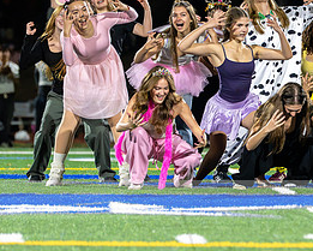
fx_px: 3670
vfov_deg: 3.9
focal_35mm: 396
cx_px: 339
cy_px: 151
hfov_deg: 4.9
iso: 9000
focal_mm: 155
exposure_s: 1/1000
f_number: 2.8
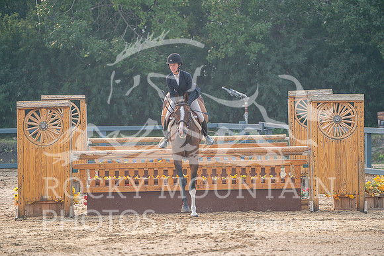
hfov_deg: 5.2
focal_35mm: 400
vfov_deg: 3.4
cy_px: 128
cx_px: 192
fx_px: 4267
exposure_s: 1/640
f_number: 5.6
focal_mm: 400
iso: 500
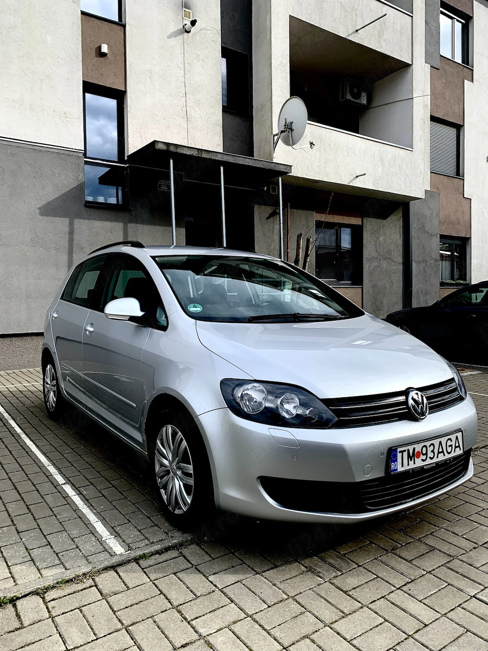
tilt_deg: +1.6
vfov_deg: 67.3
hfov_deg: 53.0
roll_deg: +1.1
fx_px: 489
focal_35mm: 26
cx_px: 244
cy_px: 326
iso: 25
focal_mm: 4.25
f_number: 1.8
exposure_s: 1/1100
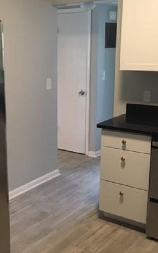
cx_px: 28
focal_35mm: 51
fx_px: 351
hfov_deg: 24.9
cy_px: 124
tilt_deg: -13.3
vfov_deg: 39.6
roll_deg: +2.2
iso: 160
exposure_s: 1/30
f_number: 2.2
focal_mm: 4.15
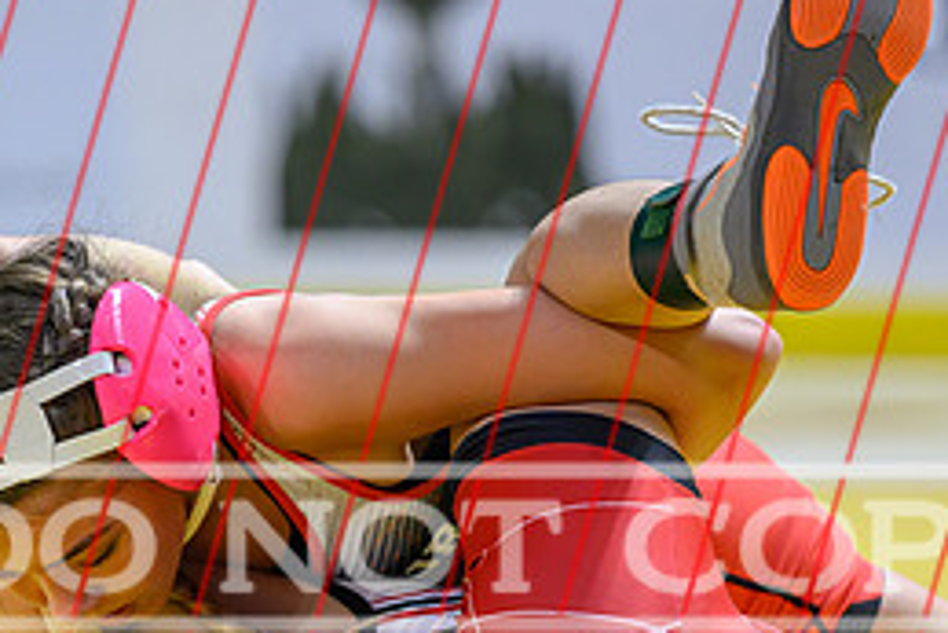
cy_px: 690
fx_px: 11698
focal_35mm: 444
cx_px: 319
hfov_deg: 4.6
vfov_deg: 3.1
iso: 1800
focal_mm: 170
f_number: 2.8
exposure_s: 1/800
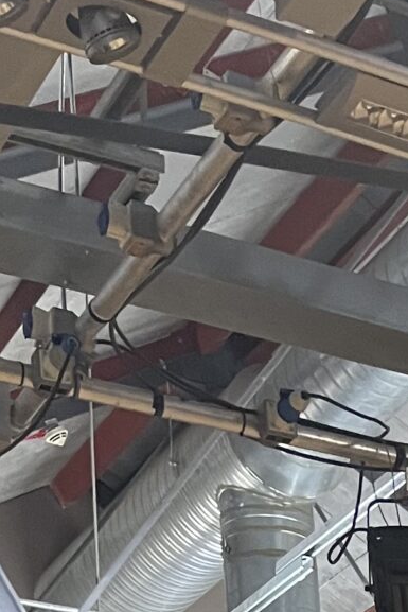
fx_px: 2039
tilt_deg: +3.2
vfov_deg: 14.0
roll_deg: +3.4
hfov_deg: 10.5
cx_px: 830
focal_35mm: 120
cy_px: 1276
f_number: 1.6
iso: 320
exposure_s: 1/50
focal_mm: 5.1
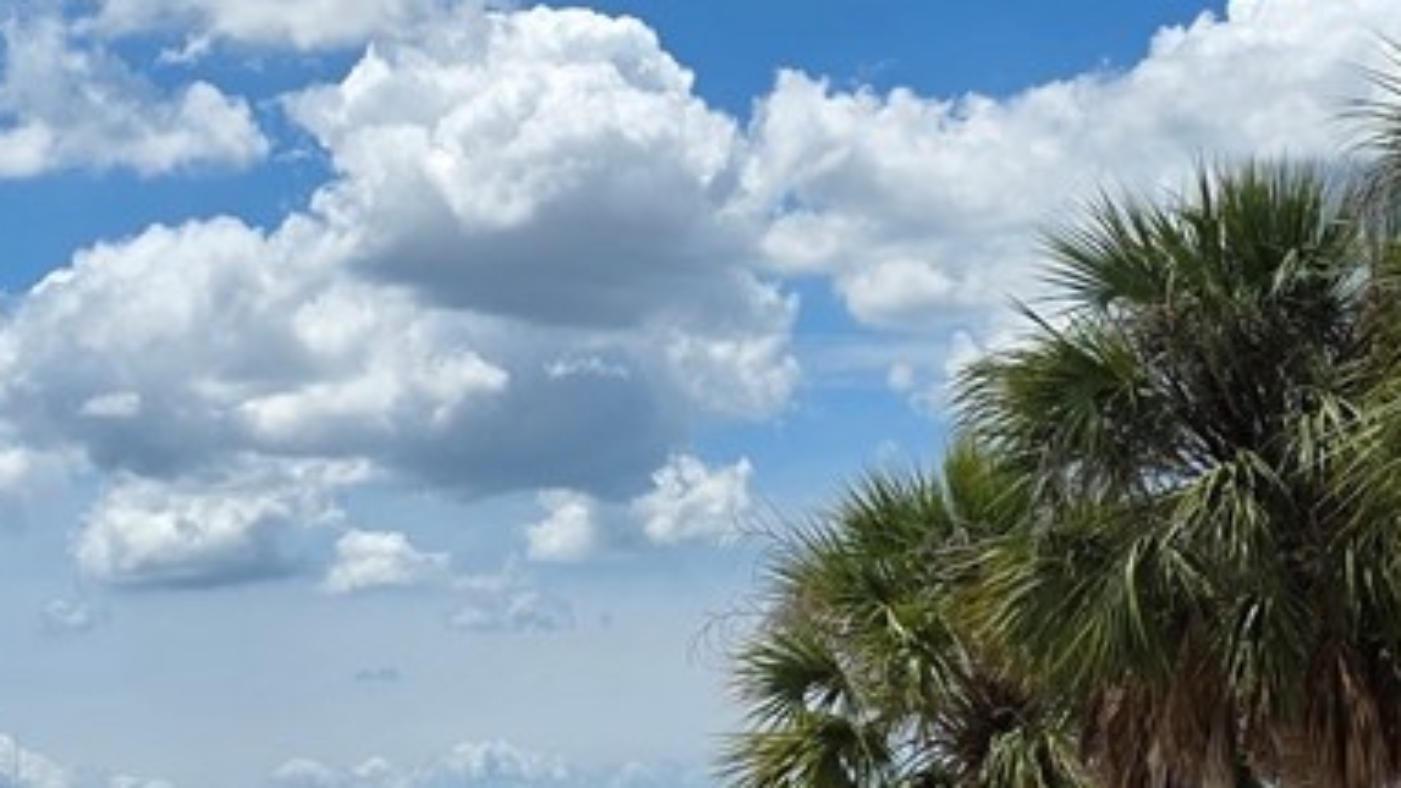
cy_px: 293
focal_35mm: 105
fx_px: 3901
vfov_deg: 11.5
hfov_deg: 20.3
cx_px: 590
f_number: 1.7
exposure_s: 1/7944
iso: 64
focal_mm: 6.3
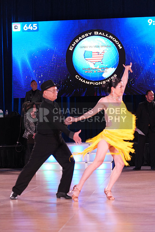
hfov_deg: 13.0
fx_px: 678
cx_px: 78
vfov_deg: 19.5
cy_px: 116
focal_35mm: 105
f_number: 5
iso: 2500
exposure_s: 1/200
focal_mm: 105
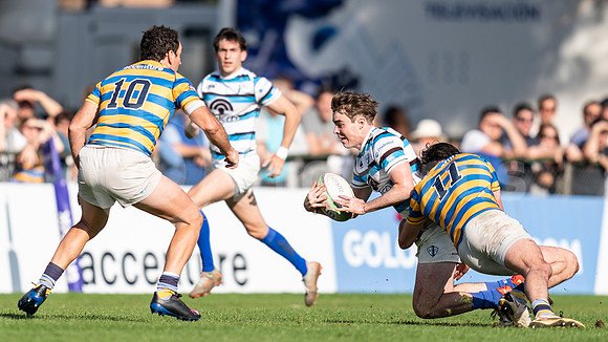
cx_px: 269
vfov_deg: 1.4
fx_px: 13639
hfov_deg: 2.6
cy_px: 118
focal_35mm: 846
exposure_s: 1/1250
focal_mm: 400
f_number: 2.8
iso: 100
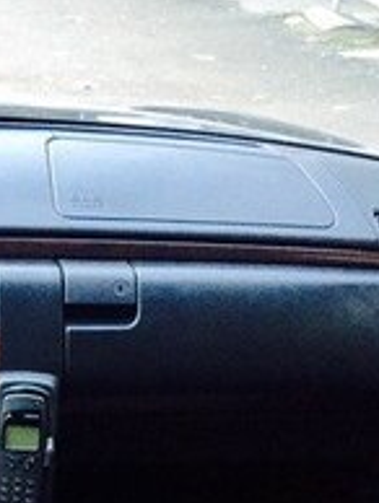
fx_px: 1078
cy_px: 555
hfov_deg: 19.1
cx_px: -47
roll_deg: -2.1
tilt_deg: -36.1
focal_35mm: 74
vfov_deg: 24.5
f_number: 2.2
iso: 250
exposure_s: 1/20
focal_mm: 4.15
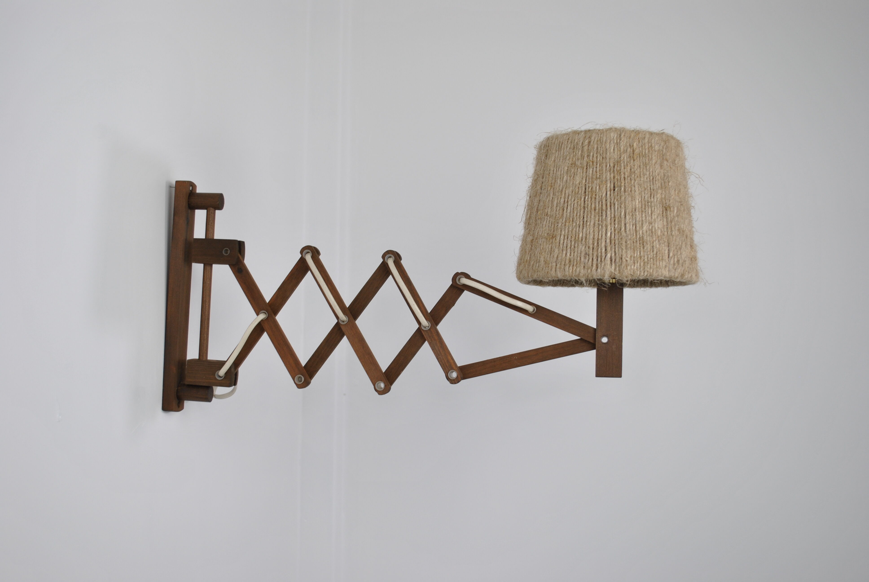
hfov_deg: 43.6
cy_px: 291
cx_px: 434
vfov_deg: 29.9
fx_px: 1088
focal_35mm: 45
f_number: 5
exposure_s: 1/50
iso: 200
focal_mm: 30
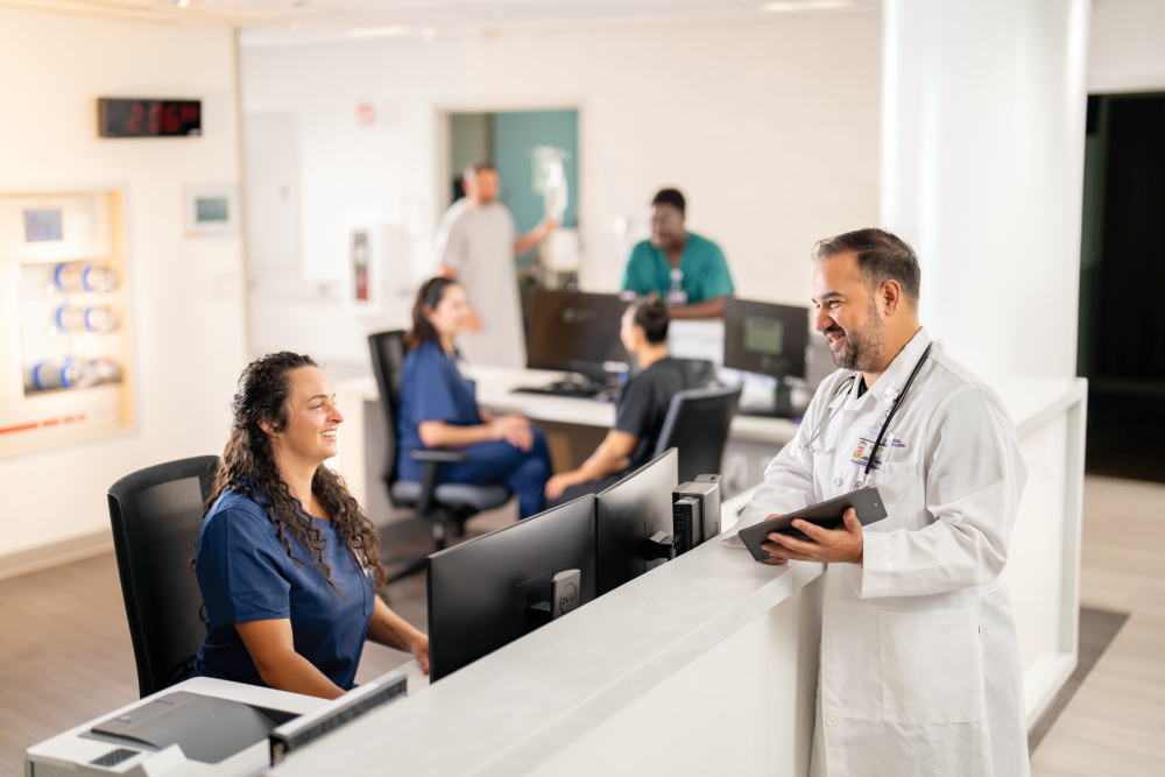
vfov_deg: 27.0
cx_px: 582
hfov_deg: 39.6
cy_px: 388
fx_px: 1618
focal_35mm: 50
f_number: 1.4
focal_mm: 50
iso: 100
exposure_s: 1/250
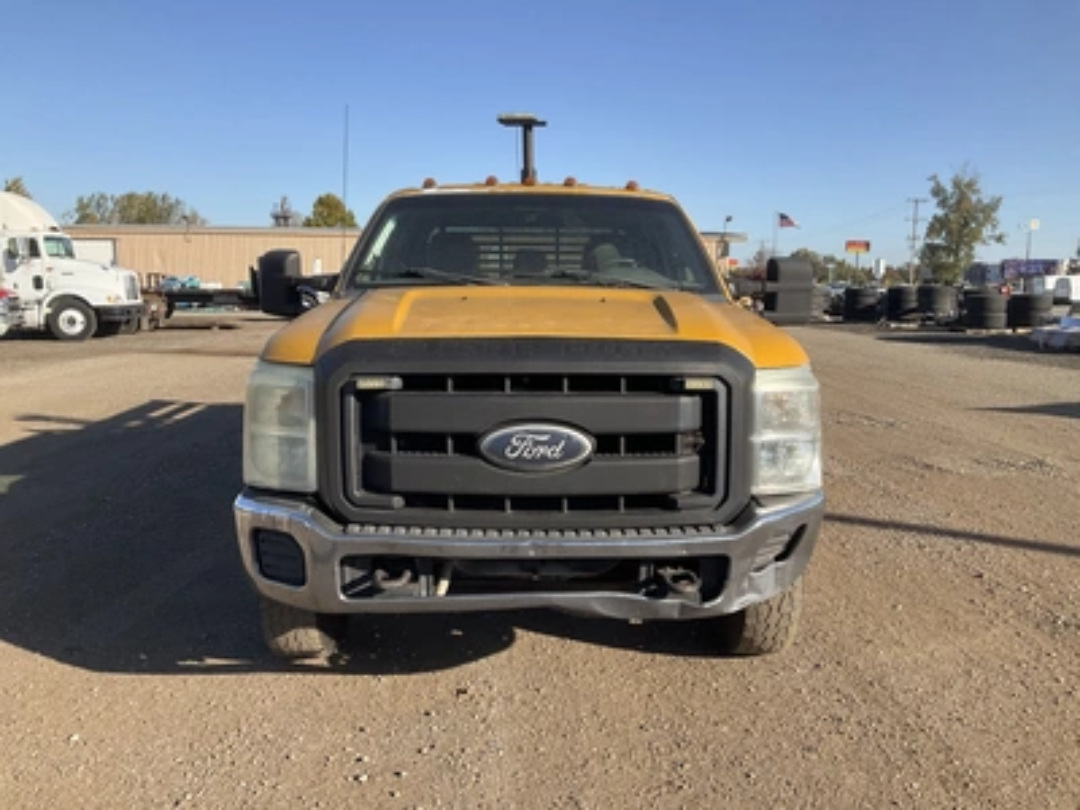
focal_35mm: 29
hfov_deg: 61.7
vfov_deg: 48.2
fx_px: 905
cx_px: 540
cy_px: 405
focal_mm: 3
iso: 25
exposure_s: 1/1250
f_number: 1.8
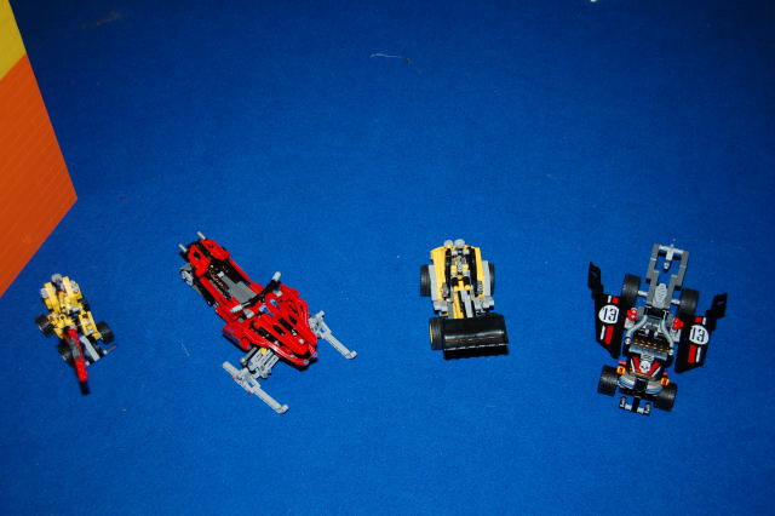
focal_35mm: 48
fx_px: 1033
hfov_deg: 41.1
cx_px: 388
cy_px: 258
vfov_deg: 28.0
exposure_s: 1/60
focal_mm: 32
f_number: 4.5
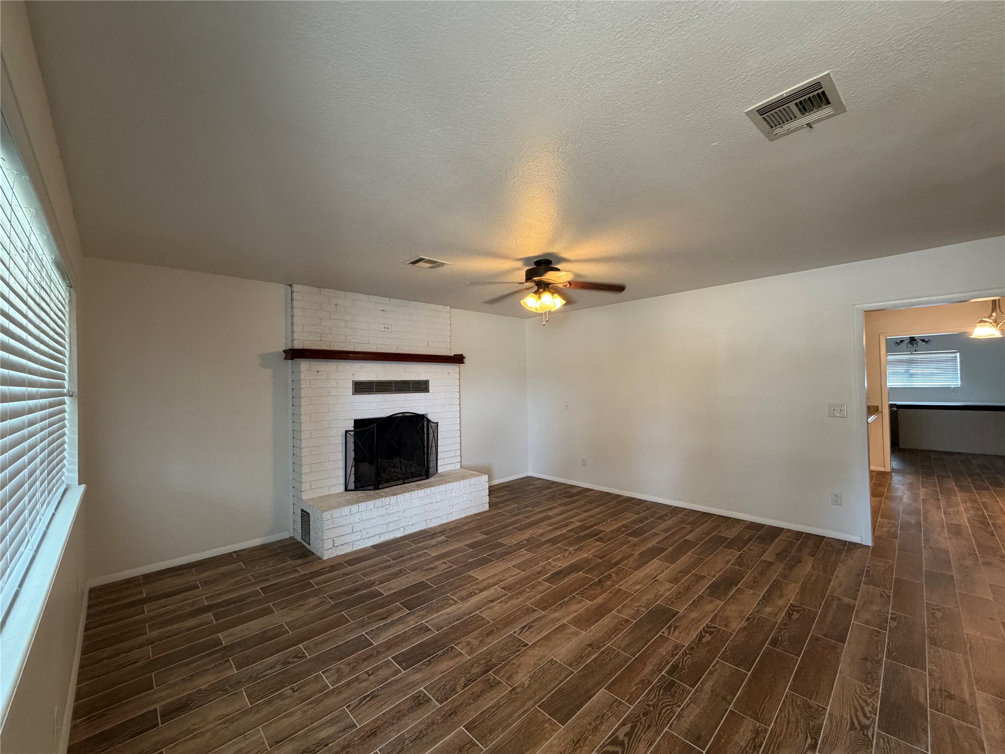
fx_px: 406
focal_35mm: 14
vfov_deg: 85.7
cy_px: 377
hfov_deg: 102.1
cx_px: 502
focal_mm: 2.22
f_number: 2.2
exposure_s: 1/60
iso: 250
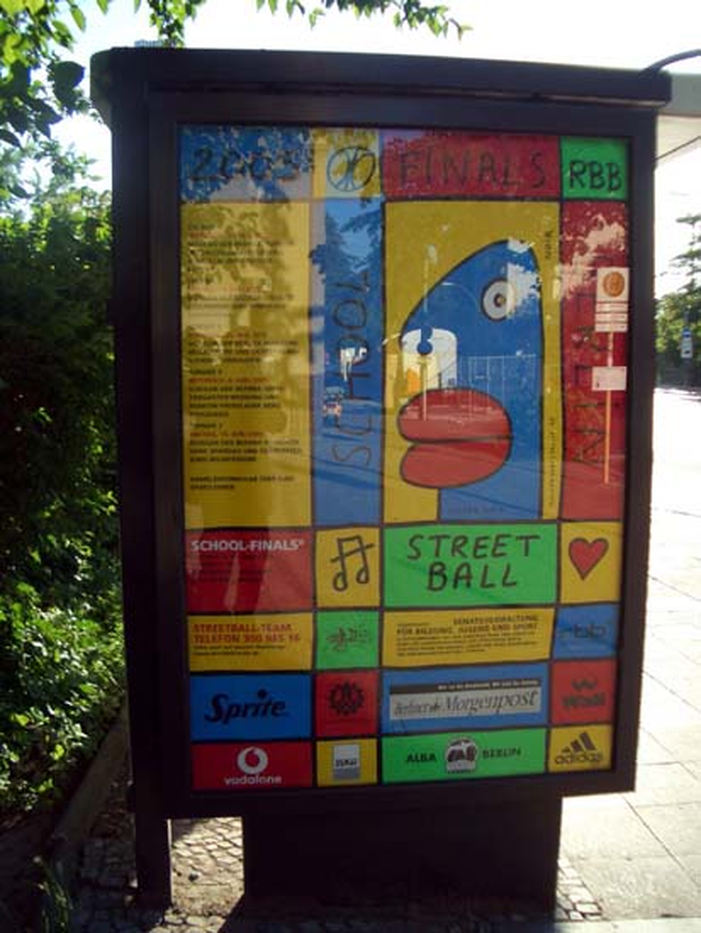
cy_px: 466
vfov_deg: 52.6
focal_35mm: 35
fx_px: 944
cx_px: 350
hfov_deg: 40.7
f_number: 2.6
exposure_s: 1/320
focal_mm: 5.8
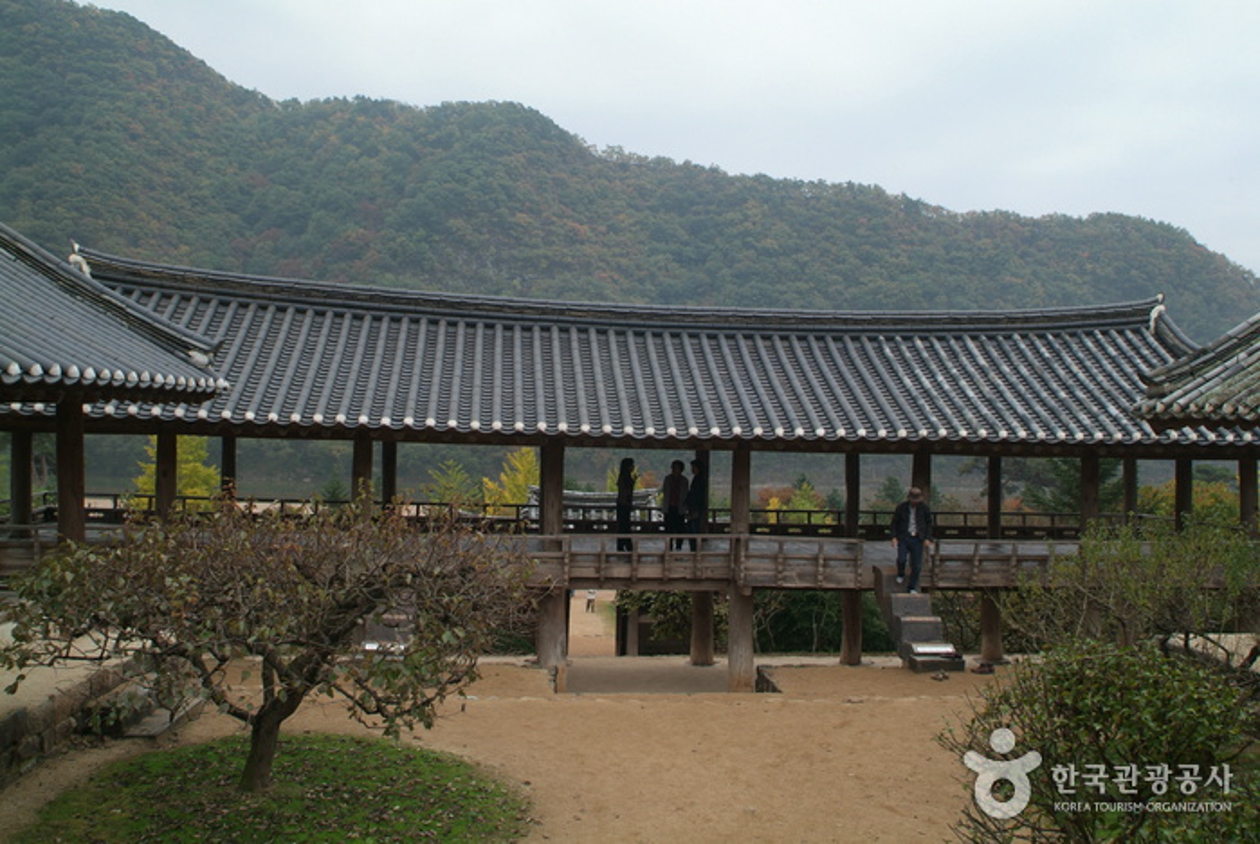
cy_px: 422
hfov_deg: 61.9
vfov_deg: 43.7
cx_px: 630
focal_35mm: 30
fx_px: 1051
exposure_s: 1/180
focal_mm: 20
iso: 200
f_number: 6.7
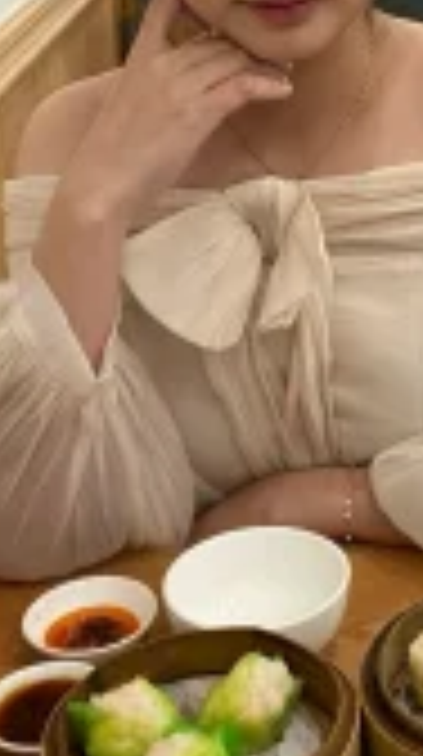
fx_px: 1441
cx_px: 392
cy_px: 227
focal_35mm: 72
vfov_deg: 29.1
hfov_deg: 16.4
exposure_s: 1/50
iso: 160
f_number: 1.8
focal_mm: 4.25
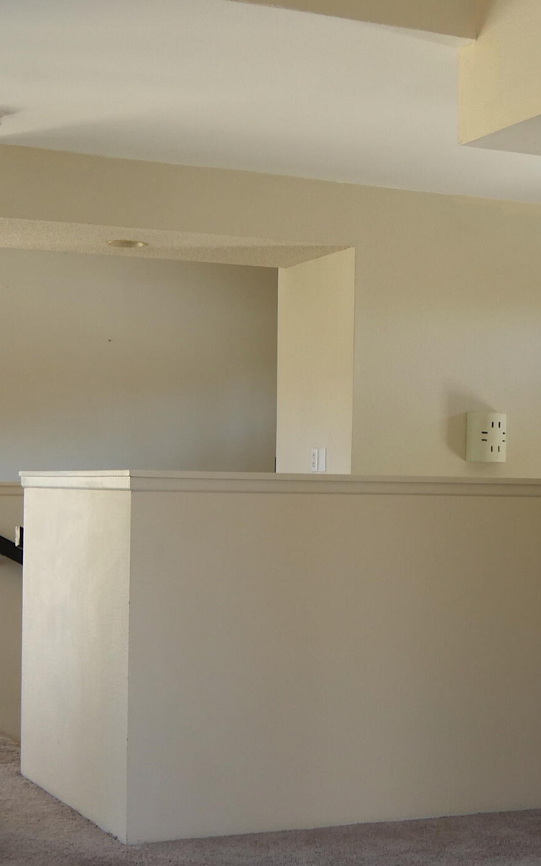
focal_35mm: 64
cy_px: 486
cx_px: 402
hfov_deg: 20.2
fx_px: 1509
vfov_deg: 32.0
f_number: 3.5
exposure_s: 1/60
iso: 320
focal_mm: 14
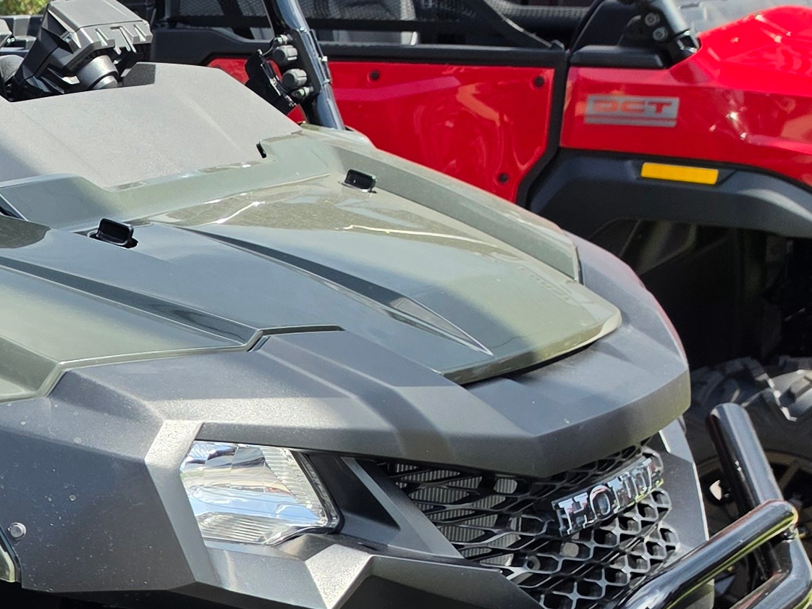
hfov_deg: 20.0
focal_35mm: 82
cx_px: -470
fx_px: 1923
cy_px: 521
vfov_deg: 17.8
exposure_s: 1/3211
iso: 64
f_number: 1.4
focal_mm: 6.5
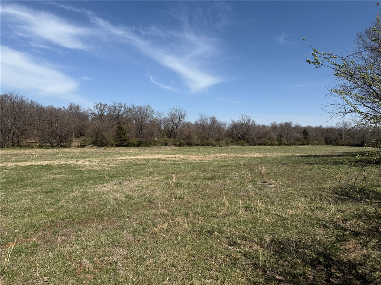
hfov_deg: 71.6
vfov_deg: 56.8
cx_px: 190
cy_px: 142
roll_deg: -1.9
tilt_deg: -0.1
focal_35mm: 24
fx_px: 264
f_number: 1.78
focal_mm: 6.76
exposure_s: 1/7353
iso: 80
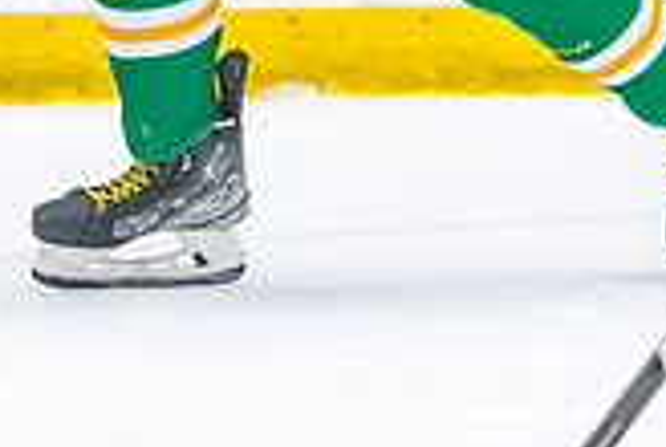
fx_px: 16773
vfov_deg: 1.5
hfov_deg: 2.3
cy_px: -178
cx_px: 352
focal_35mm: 905
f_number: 2.8
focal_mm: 165
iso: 4000
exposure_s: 1/800
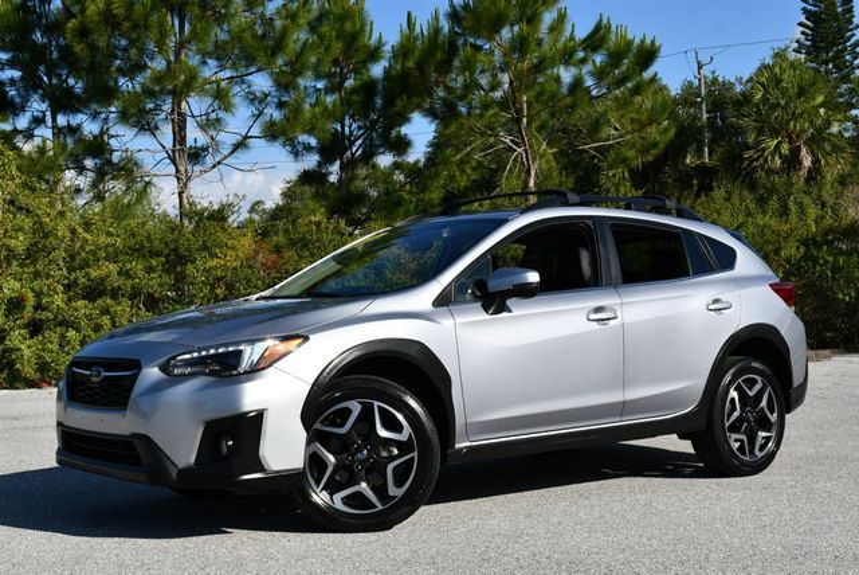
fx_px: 1242
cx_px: 430
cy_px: 288
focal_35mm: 52
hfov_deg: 38.2
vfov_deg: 26.0
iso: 100
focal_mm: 26
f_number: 9
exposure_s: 1/320
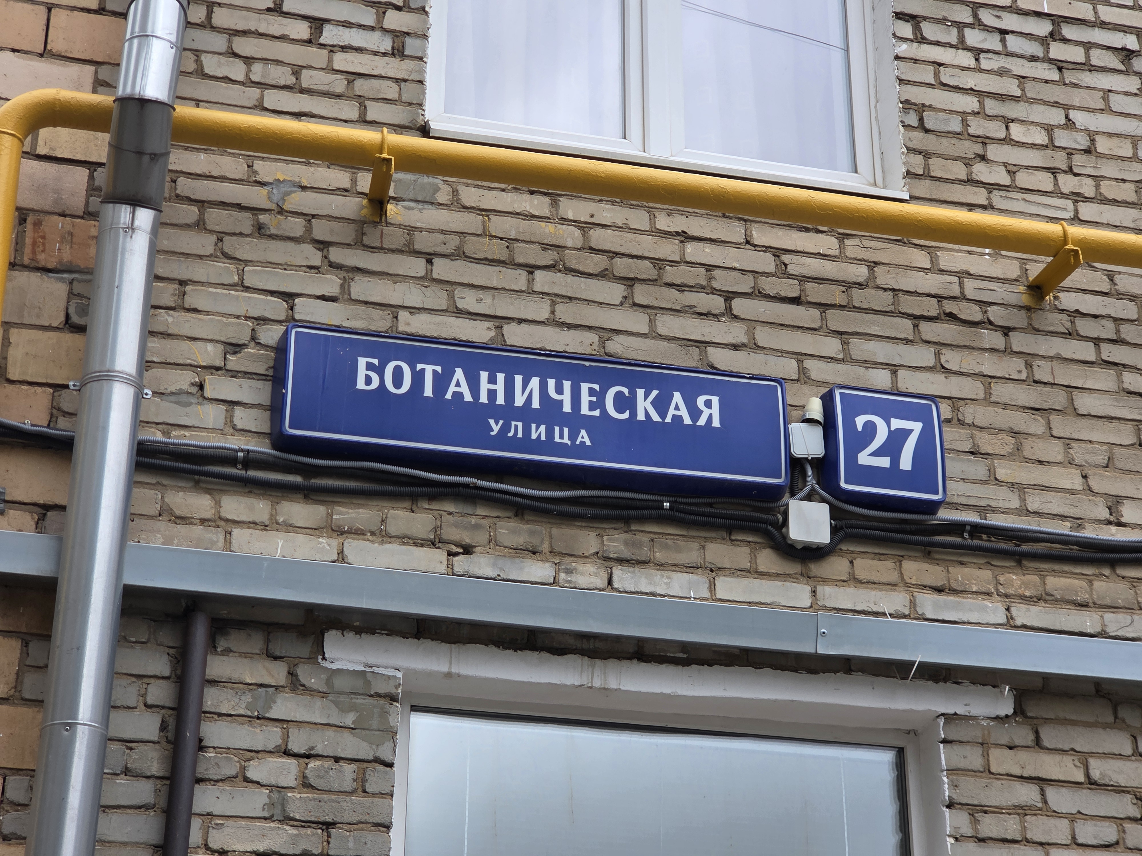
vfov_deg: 21.3
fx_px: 2276
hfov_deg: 28.2
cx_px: 571
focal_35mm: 69
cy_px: 428
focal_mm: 7
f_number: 2.4
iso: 25
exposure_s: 1/238
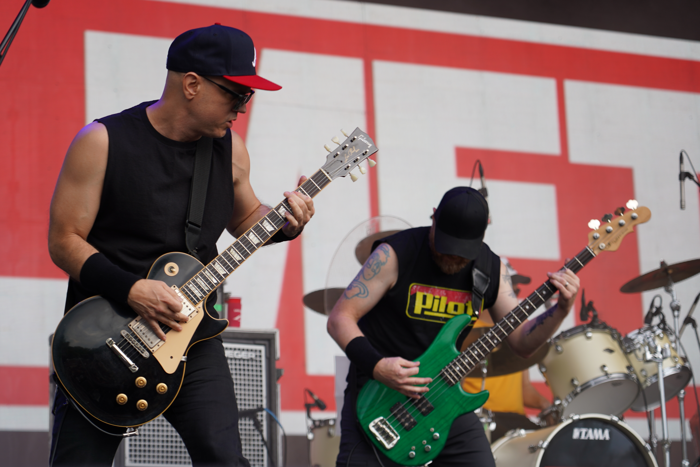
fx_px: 2042
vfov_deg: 13.0
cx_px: 350
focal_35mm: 105
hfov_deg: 19.5
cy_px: 234
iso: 100
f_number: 4.5
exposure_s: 1/200
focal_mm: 105
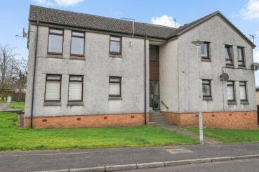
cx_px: 128
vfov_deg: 41.8
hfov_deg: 60.3
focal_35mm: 31
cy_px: 62
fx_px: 223
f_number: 9
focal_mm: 24
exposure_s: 1/100
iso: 100
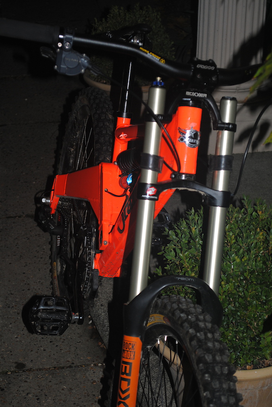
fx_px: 933
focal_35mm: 82
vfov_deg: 24.6
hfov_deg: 16.6
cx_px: 136
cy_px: 204
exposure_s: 1/60
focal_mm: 55
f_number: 5.6
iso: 200
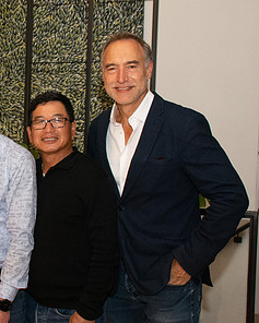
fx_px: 661
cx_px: -4
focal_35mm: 69
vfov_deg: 27.5
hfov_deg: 21.4
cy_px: 171
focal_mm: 25
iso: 5000
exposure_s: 1/125
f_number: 11
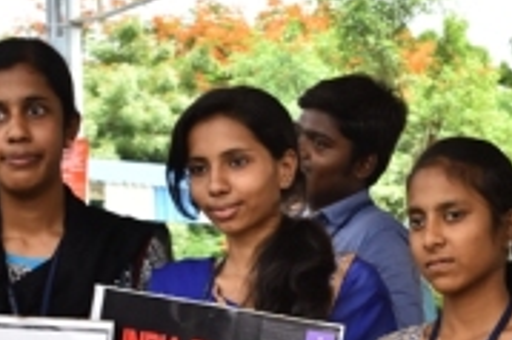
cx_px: 386
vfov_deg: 9.5
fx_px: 2032
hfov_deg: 14.3
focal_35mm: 143
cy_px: 341
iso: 250
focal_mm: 38
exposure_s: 1/200
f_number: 7.1
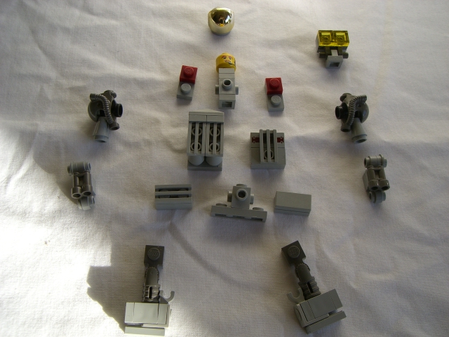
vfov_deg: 37.7
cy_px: 168
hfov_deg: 49.0
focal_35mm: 38
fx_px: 493
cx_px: 224
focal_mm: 6.2
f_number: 4.3
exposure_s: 1/160
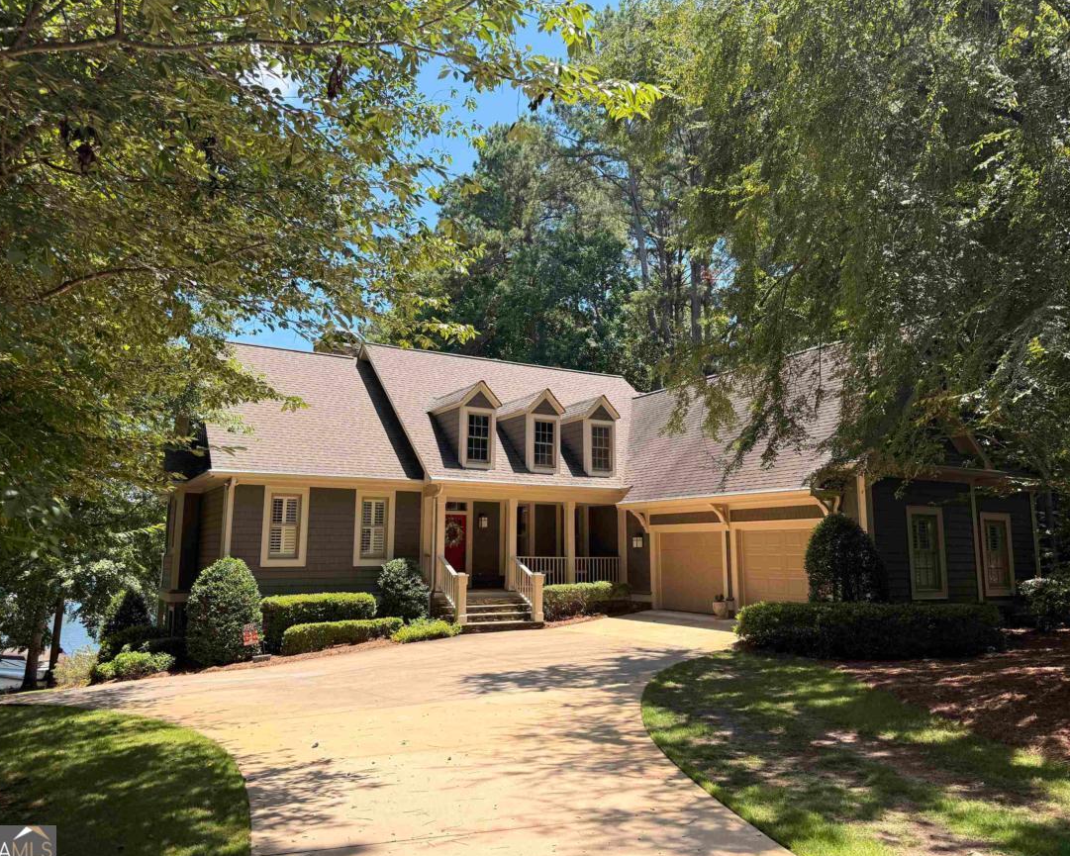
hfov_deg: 66.0
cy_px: 425
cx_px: 516
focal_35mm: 26
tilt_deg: +10.0
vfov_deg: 54.9
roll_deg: -0.6
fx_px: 823
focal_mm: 6.76
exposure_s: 1/1689
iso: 80
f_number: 1.78
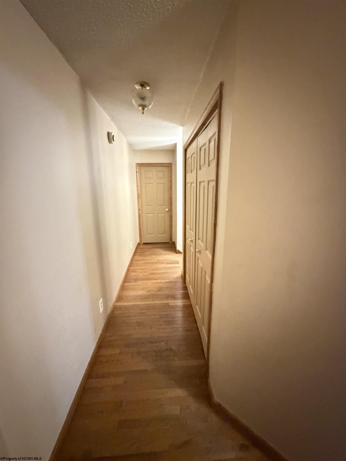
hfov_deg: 85.7
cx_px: 173
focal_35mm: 14
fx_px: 187
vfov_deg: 102.1
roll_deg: -0.2
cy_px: 230
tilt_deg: -13.0
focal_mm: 2.22
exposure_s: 1/30
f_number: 2.2
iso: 1600
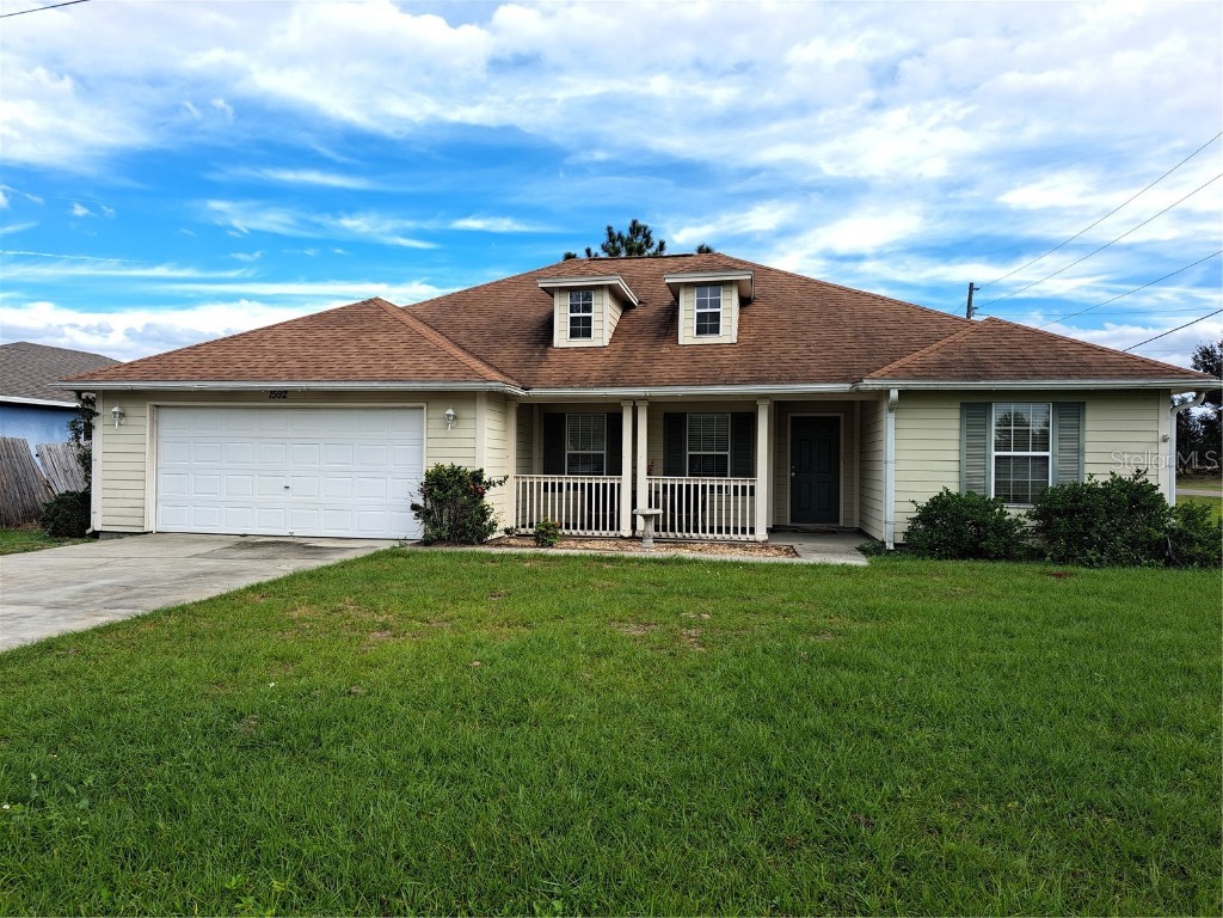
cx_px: 612
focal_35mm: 24
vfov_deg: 56.8
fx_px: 848
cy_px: 459
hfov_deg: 71.6
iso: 50
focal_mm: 5.23
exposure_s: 1/639
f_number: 1.8
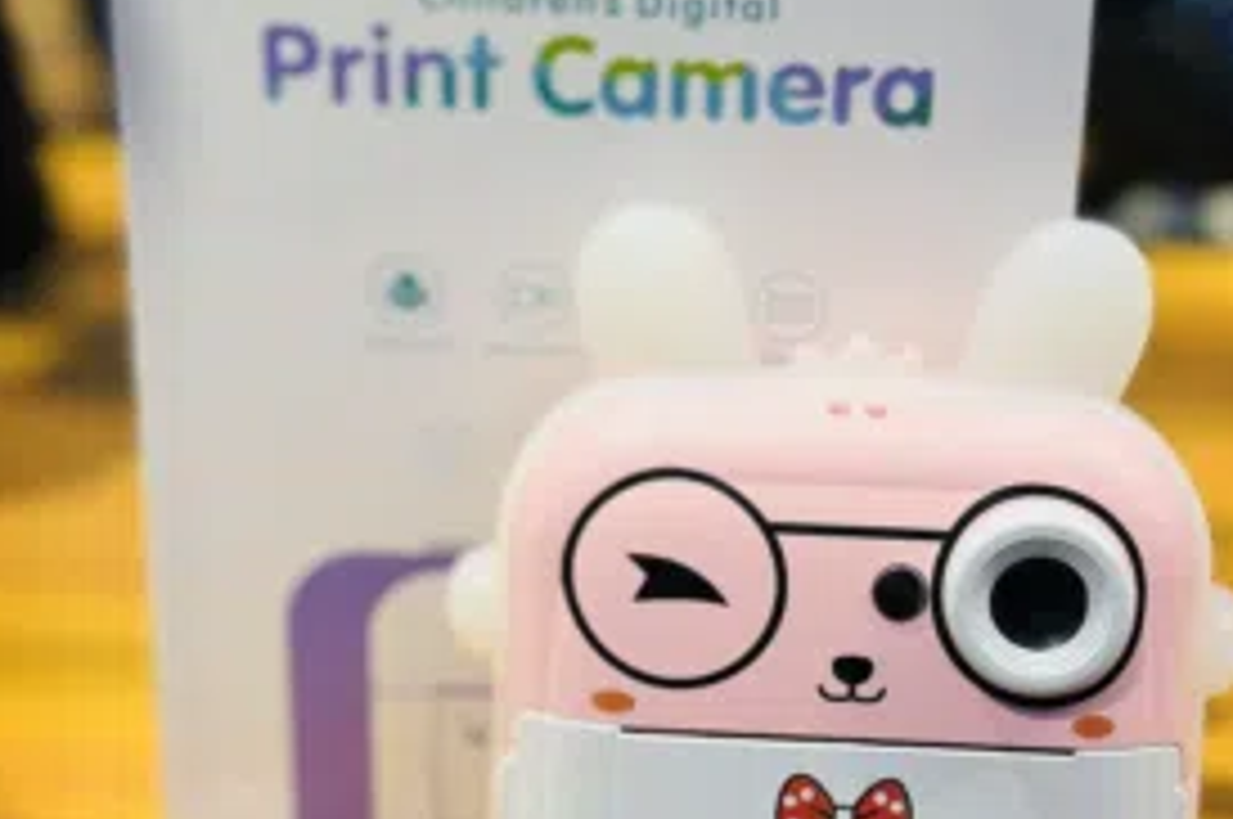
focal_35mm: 73
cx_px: 662
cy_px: 360
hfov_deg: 27.7
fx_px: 2497
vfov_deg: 18.6
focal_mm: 6.86
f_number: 1.78
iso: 80
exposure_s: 1/1185
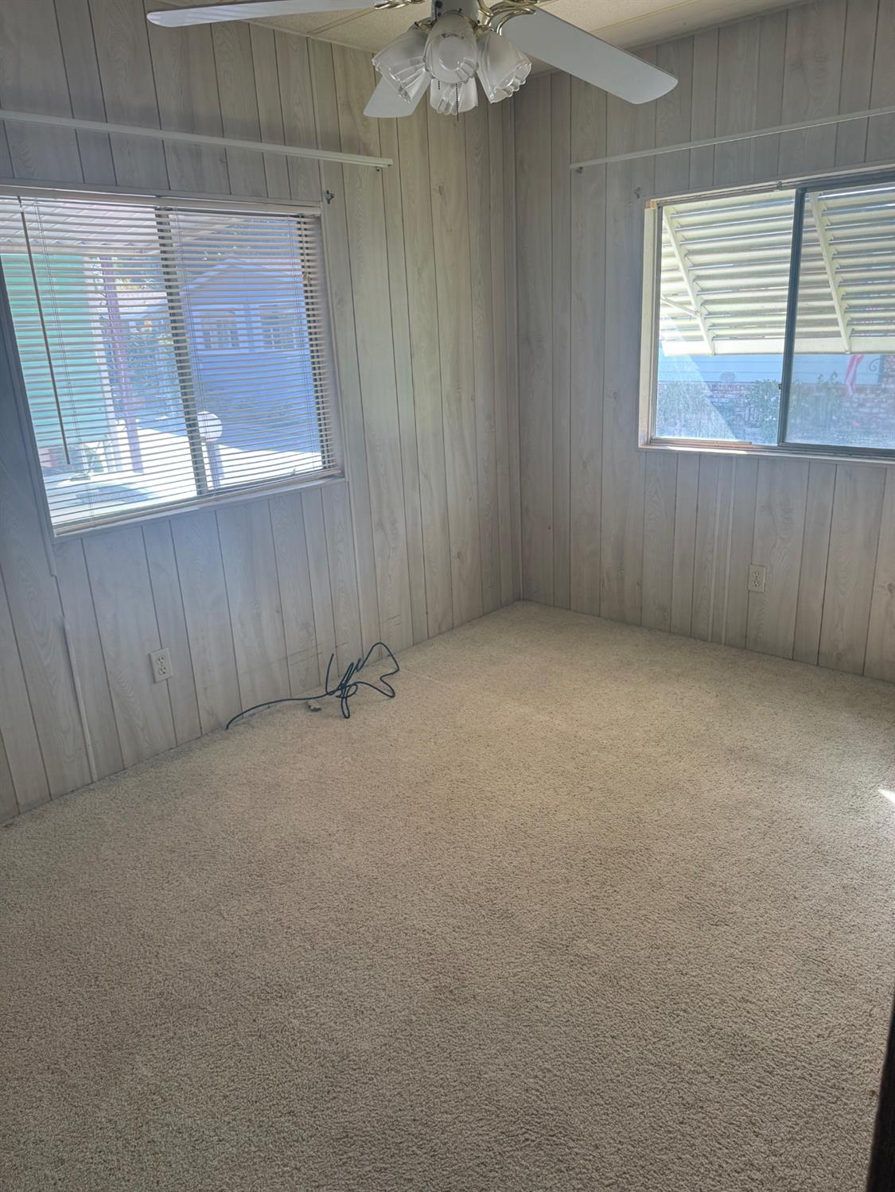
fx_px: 827
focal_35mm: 24
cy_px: 596
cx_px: 448
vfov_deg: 71.6
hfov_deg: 56.8
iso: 100
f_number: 1.78
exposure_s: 1/121
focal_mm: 6.76
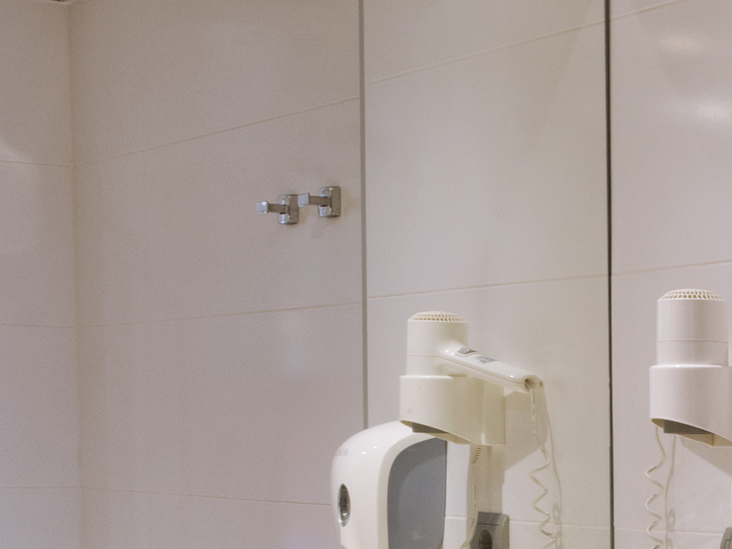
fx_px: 2305
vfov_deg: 11.5
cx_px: 1324
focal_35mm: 109
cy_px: 1268
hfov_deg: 15.5
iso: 250
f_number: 11
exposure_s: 2
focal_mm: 17
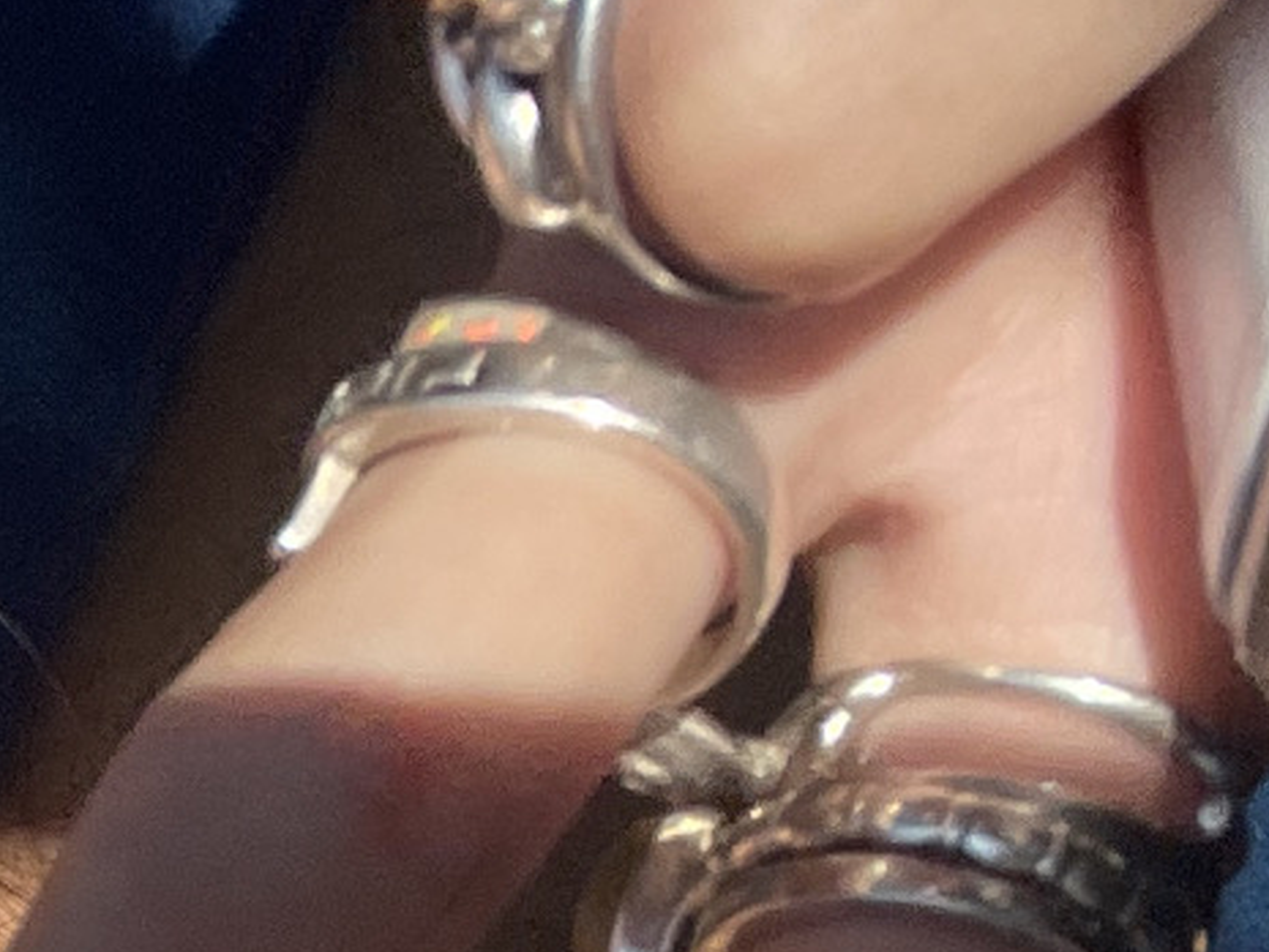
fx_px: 4730
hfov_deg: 13.8
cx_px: -950
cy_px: 1749
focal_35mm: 129
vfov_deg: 10.7
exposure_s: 1/413
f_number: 2.2
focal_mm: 2.71
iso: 25
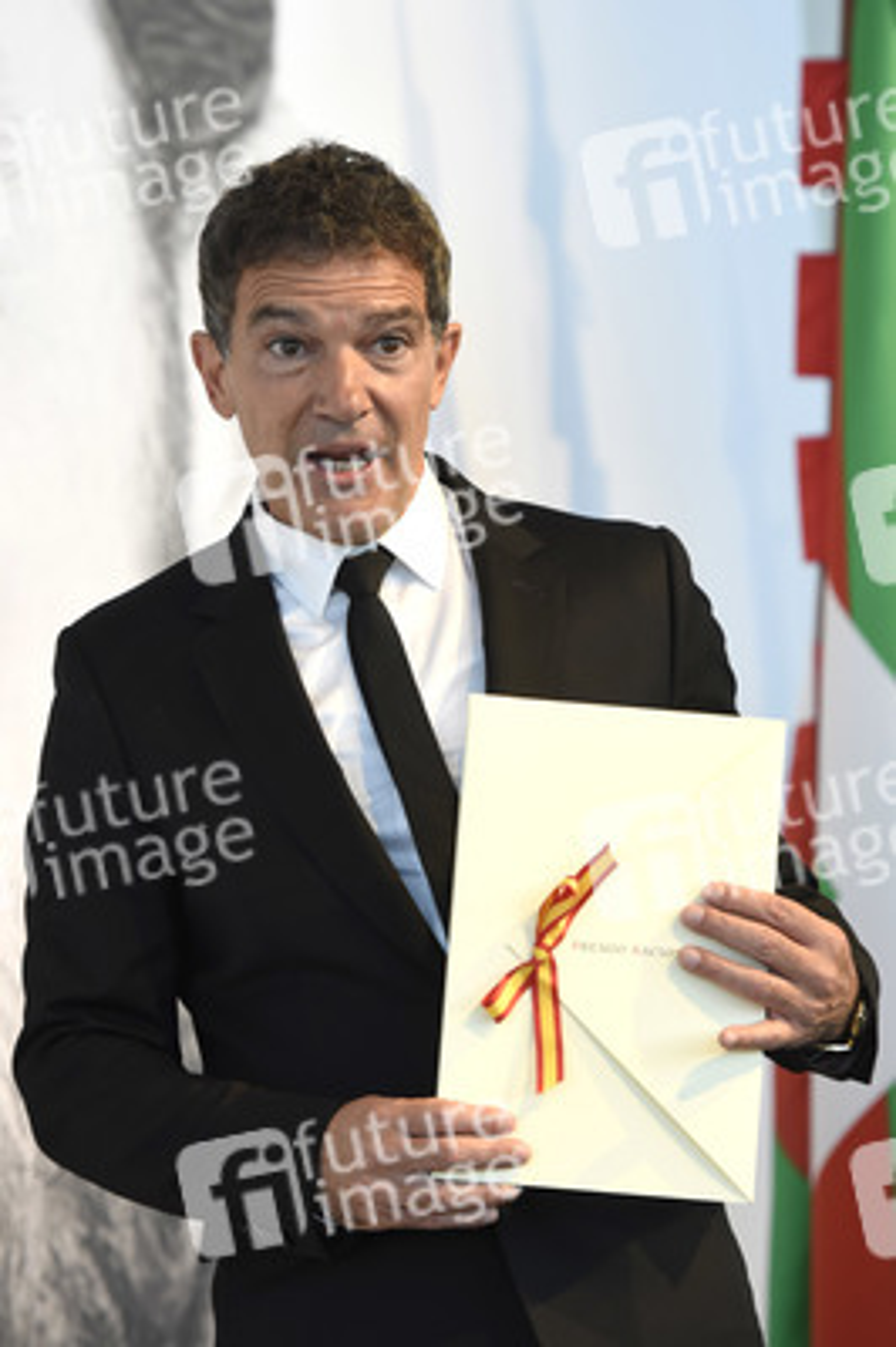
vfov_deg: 9.2
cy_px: 674
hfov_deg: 6.1
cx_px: 448
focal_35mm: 225
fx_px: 8414
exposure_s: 1/500
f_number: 3.5
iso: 800
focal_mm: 150
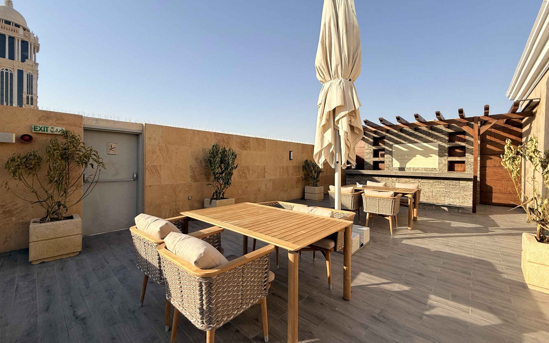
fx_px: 224
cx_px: 275
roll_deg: -0.8
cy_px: 166
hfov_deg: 101.5
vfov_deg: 74.8
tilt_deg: -0.2
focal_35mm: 15
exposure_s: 1/1961
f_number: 2.2
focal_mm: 2.22
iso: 50
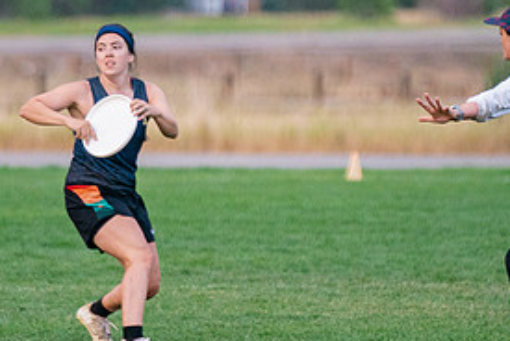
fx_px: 8821
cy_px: 138
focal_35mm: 622
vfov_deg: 2.2
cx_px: 168
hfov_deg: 3.3
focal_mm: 200
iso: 2000
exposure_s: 1/3200
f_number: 2.8
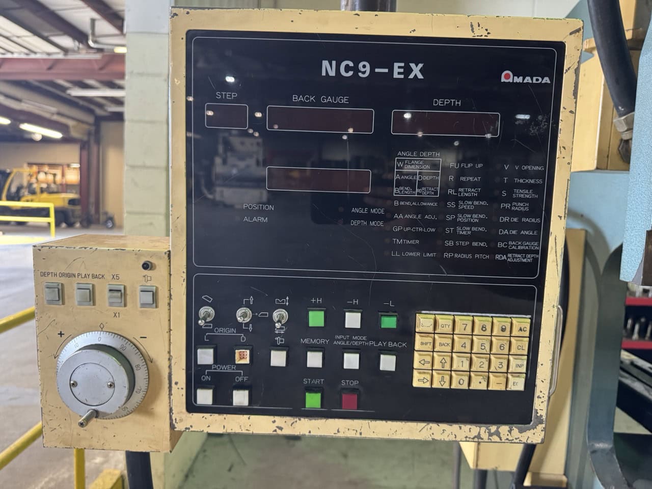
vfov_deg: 56.8
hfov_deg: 71.6
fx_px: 452
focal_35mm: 24
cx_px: 326
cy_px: 244
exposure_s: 1/60
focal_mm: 6.8
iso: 500
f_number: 1.8
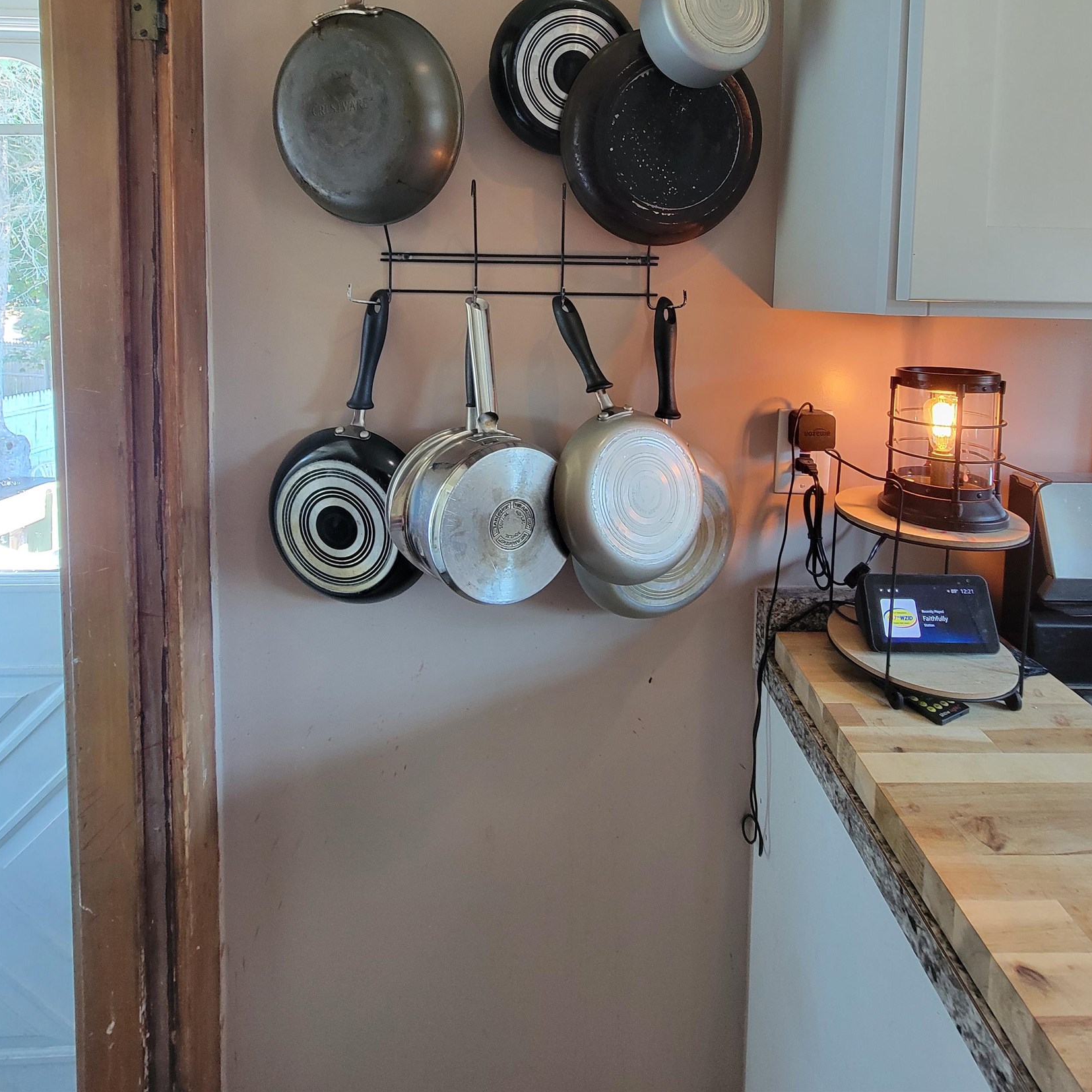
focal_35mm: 16
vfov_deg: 83.3
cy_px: 333
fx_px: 571
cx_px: 567
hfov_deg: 87.4
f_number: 2.2
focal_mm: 2.2
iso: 320
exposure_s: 1/30
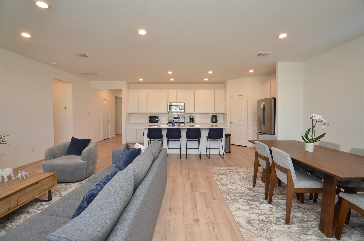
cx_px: 182
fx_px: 151
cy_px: 120
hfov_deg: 100.5
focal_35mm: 15
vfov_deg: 77.1
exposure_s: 1/60
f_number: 5.6
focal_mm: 10
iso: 320
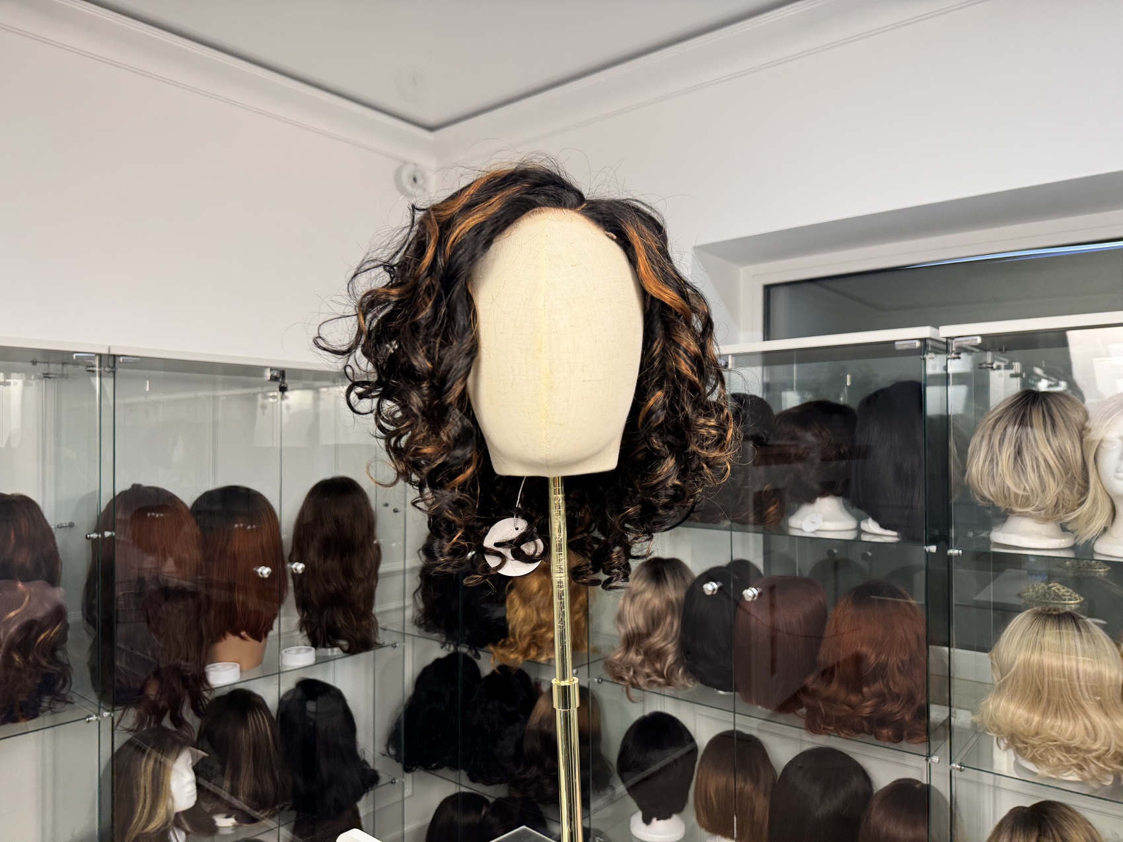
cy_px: 421
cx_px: 562
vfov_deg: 56.8
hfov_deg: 71.6
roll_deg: -0.1
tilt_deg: +1.9
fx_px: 779
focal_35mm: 24
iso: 100
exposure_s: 1/100
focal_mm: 6.76
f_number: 1.78
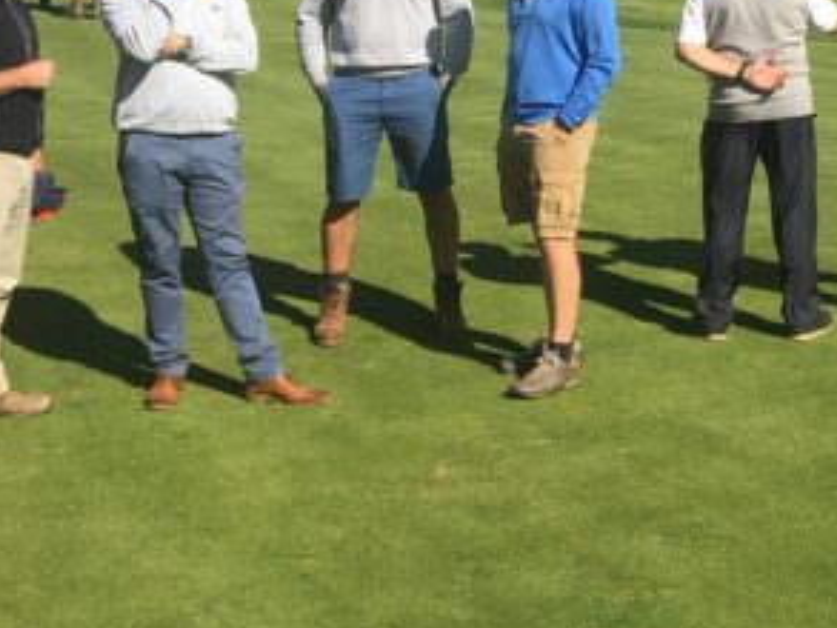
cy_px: -88
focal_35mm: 76
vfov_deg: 18.5
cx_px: 771
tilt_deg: +0.1
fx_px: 1838
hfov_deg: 24.8
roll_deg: -0.5
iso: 25
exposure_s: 1/1789
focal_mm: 4.15
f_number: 2.2
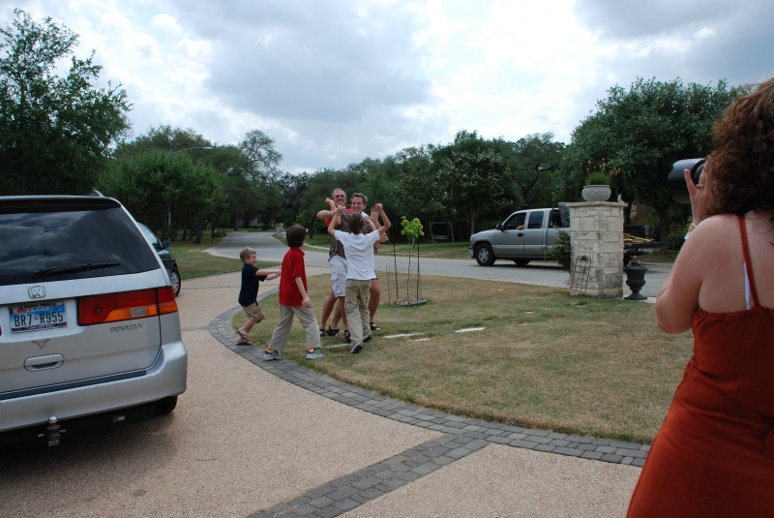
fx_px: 646
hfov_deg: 61.9
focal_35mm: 30
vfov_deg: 43.7
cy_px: 259
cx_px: 387
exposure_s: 1/250
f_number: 8
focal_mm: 20
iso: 100
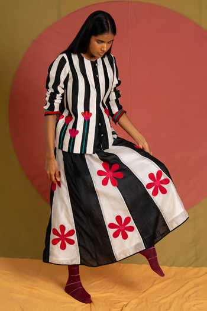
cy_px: 156
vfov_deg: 43.6
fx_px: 388
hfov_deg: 29.9
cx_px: 104
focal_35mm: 45
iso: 1000
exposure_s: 1/200
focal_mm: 45
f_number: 2.8
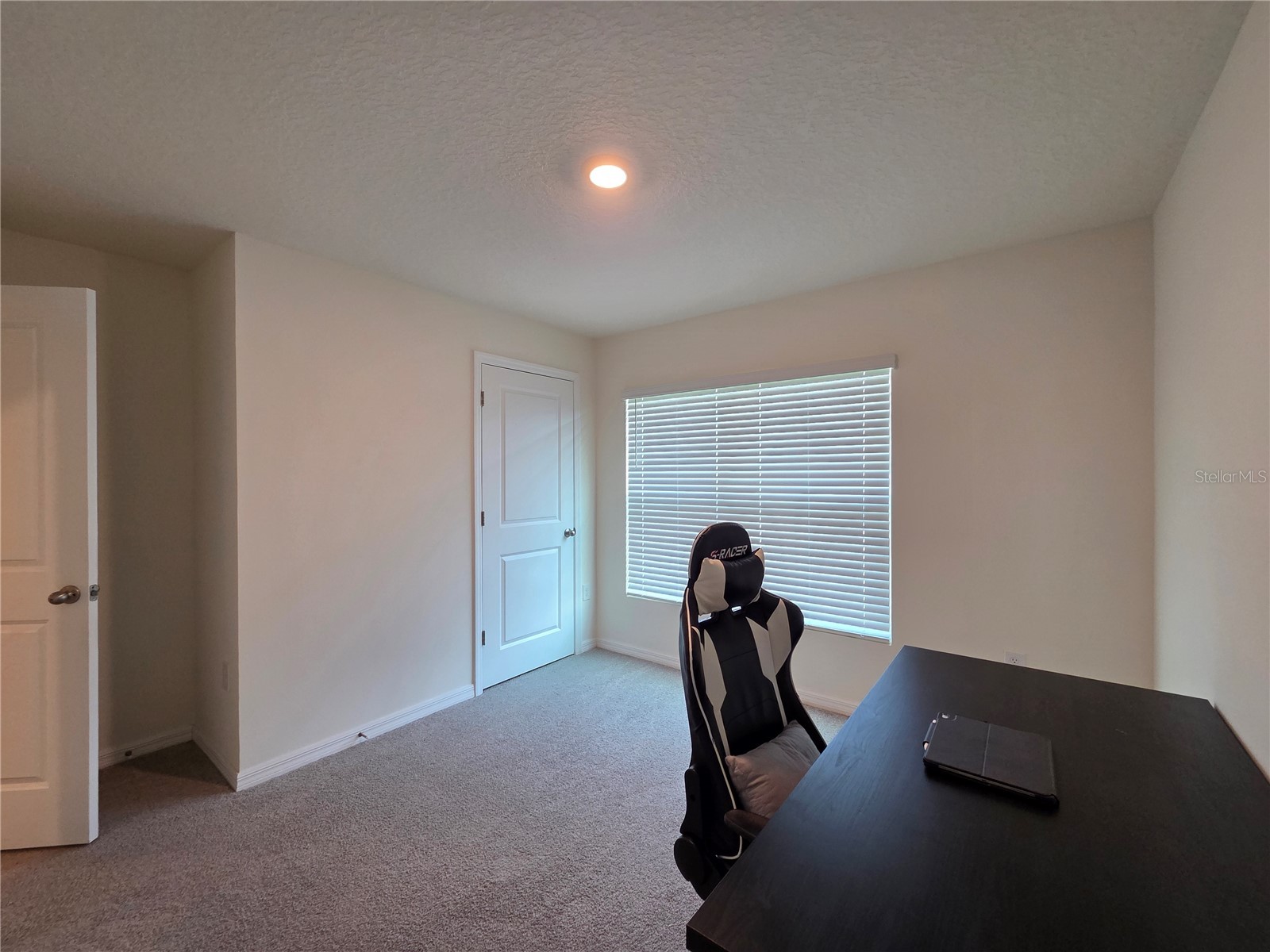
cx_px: 635
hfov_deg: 106.2
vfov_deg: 89.9
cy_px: 476
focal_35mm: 13
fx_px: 477
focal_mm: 2.2
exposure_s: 1/60
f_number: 2.2
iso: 160
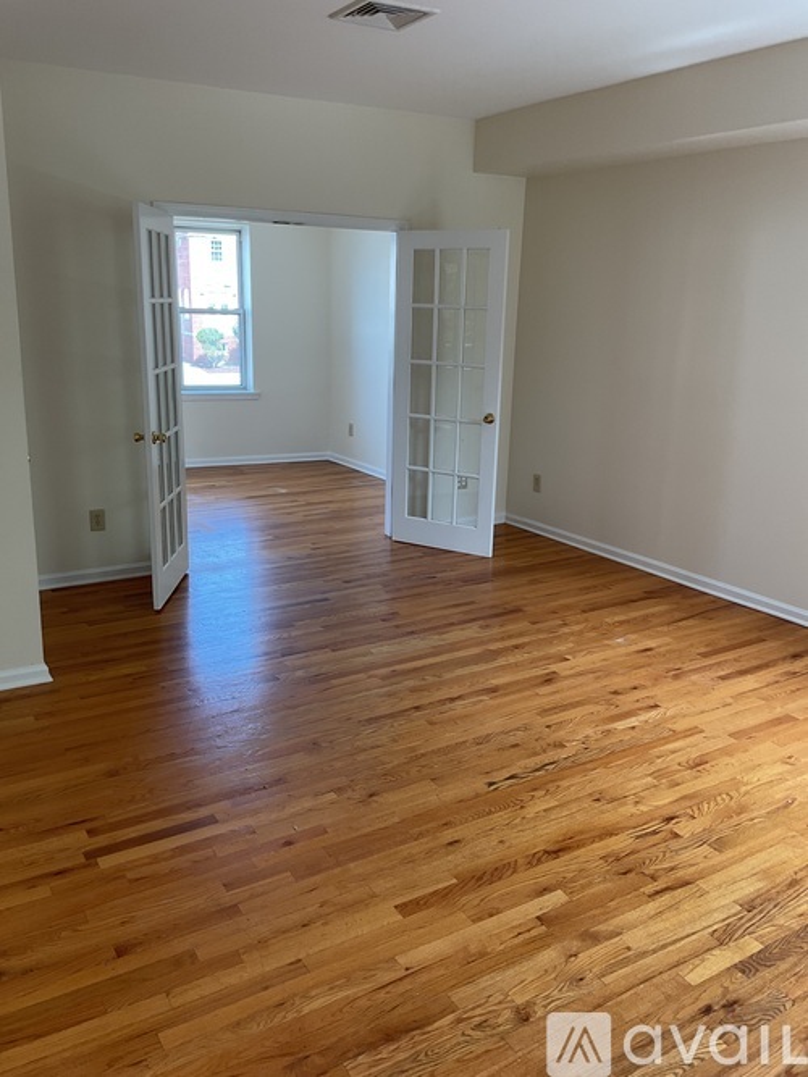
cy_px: 538
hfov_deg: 48.2
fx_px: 903
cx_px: 404
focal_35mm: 29
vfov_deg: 61.7
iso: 64
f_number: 1.8
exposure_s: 1/120
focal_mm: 3
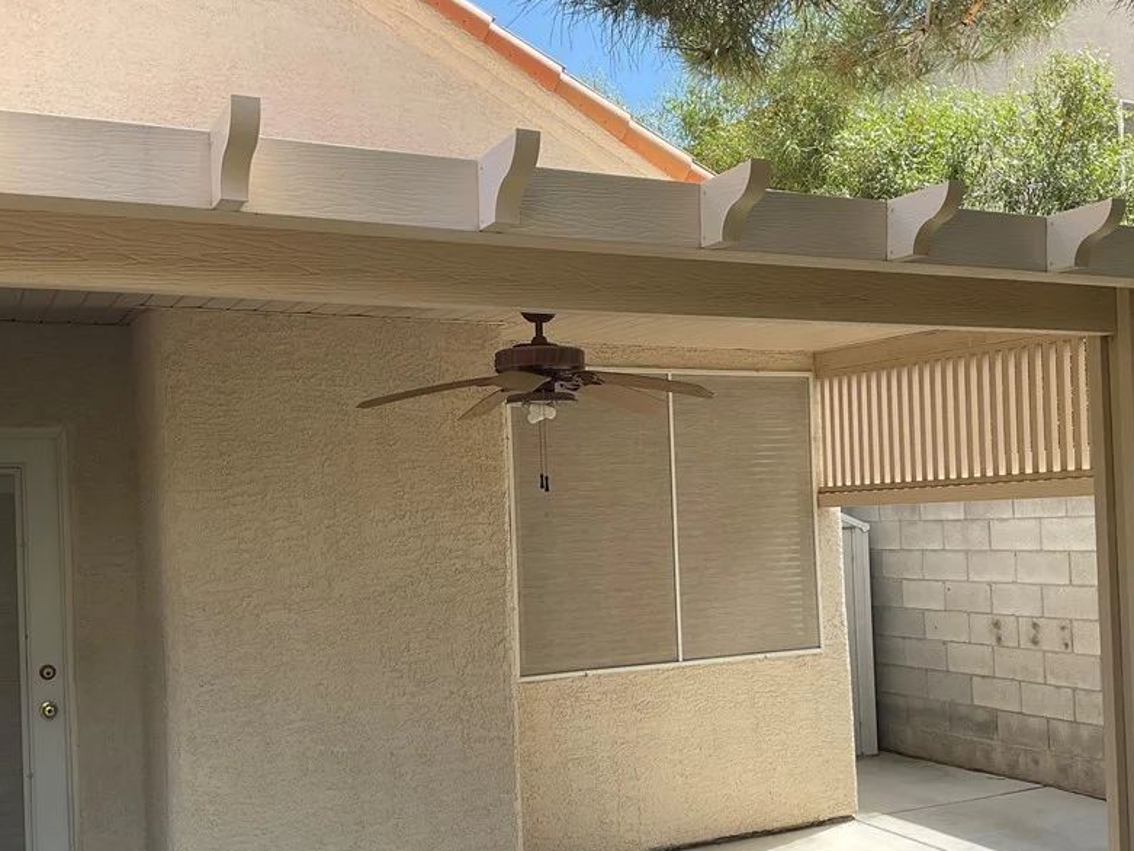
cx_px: 591
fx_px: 1245
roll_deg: +2.1
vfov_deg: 37.6
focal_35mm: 38
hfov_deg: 49.0
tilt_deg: -0.4
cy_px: 513
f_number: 1.8
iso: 16
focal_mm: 3
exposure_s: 1/650
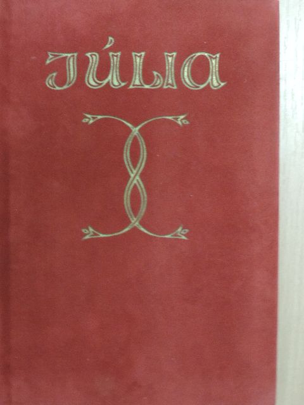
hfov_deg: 29.1
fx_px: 585
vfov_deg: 38.2
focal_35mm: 50
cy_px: 202
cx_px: 152
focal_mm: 8.9
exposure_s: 1/6
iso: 800
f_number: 6.4
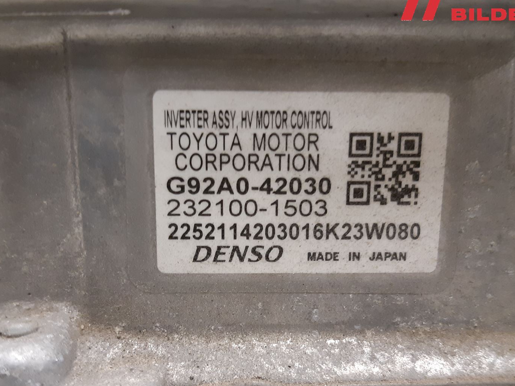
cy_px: 246
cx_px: 246
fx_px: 580
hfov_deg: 47.8
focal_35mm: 39
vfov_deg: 36.6
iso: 200
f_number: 1.7
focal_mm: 3.93
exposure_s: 1/25
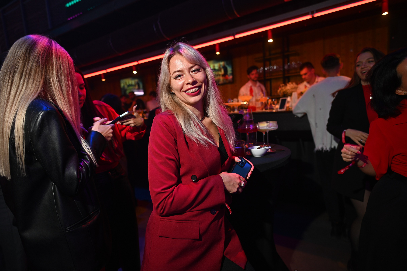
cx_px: 204
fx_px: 226
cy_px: 136
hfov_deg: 84.0
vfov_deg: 61.9
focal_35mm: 20
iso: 125
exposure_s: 1/100
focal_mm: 20
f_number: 2.2
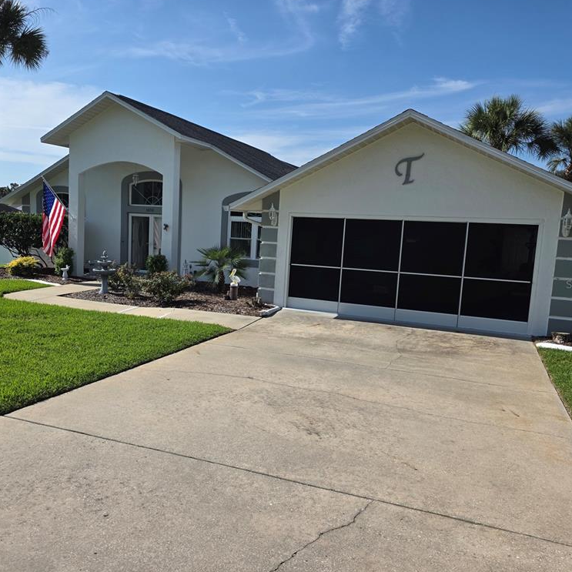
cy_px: 284
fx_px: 523
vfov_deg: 57.3
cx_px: 219
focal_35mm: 28
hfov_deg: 56.7
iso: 64
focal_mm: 6.3
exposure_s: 1/7944
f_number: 1.7
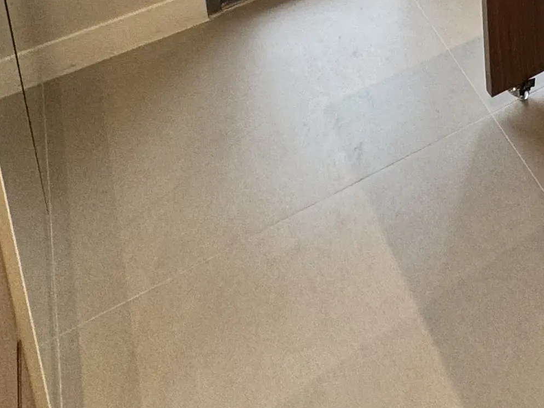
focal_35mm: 57
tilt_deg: -13.8
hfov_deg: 29.0
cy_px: -411
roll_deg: +0.0
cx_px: 658
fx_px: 896
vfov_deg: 17.8
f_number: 2.2
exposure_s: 1/120
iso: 80
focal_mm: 2.22
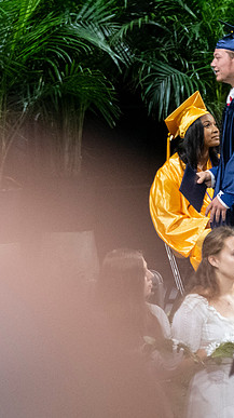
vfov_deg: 3.4
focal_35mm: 636
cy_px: 210
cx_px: 263
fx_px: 7032
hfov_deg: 1.9
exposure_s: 1/200
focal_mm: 200
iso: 2000
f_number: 4
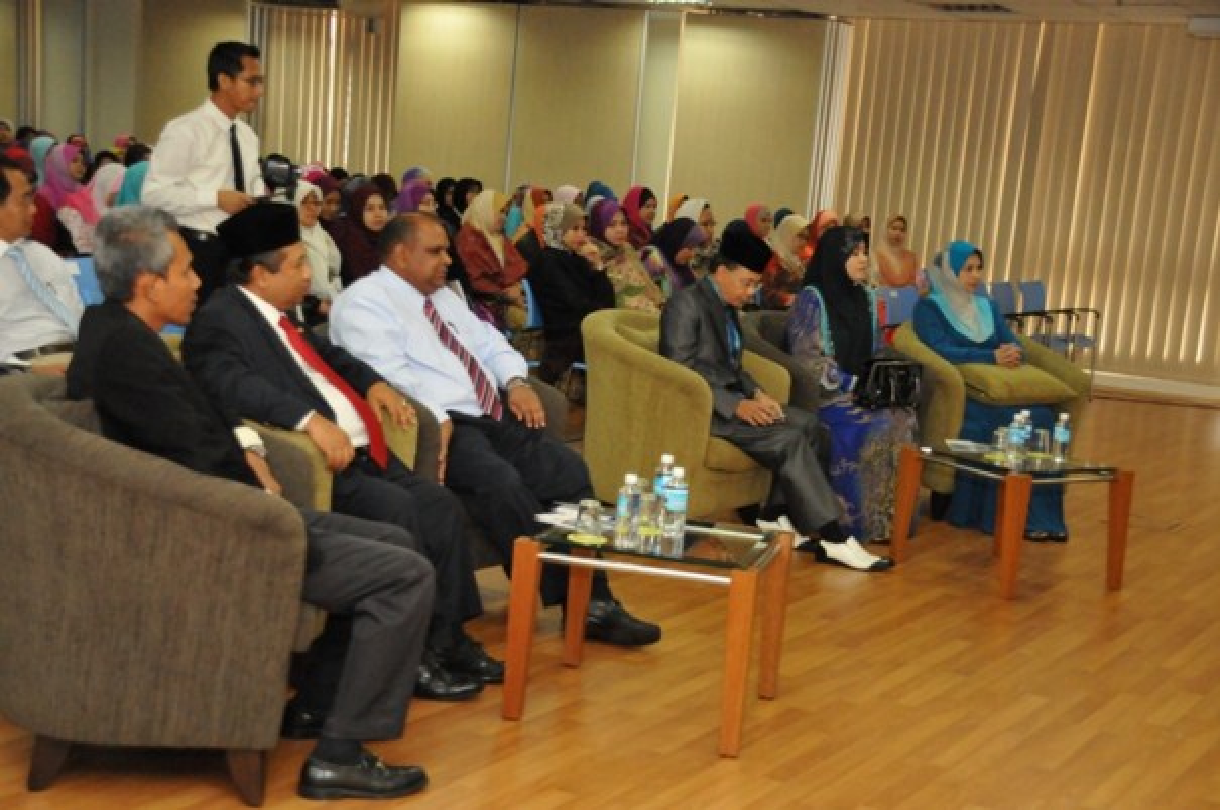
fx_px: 1828
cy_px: 405
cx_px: 610
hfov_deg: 36.9
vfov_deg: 25.0
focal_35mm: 54
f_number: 4.5
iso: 3200
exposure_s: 1/125
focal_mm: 36
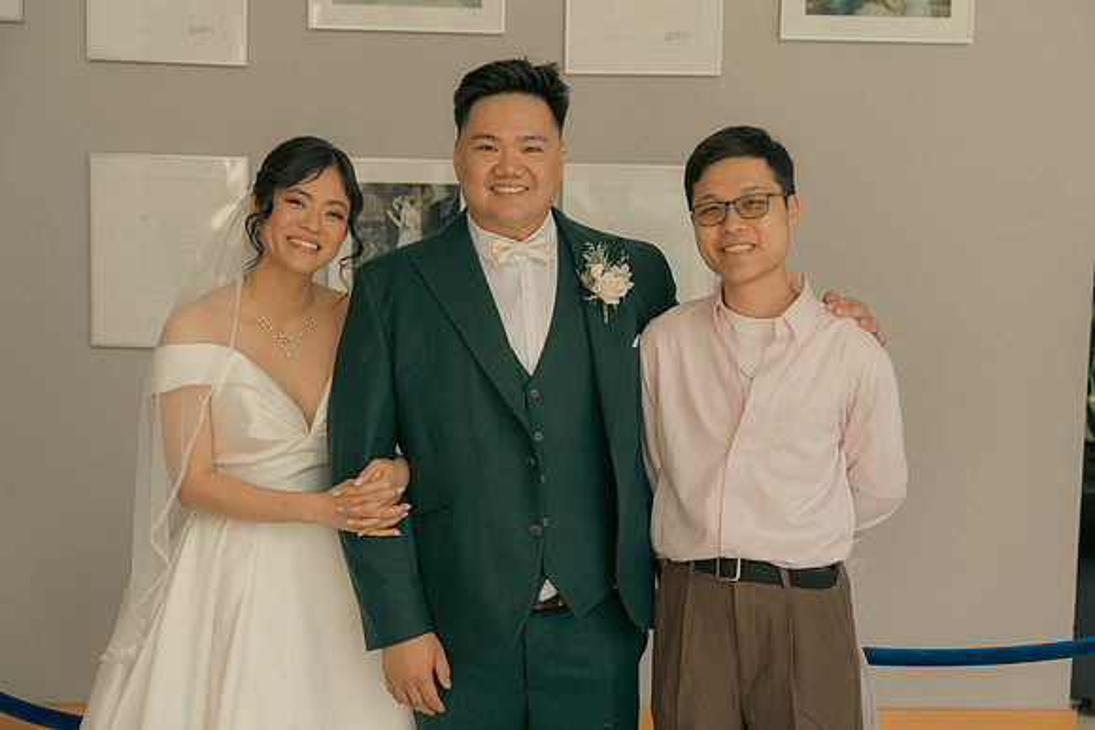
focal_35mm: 50
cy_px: 365
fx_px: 1521
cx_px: 548
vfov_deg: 27.0
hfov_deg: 39.6
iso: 125
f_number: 3.5
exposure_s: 1/160
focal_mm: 50
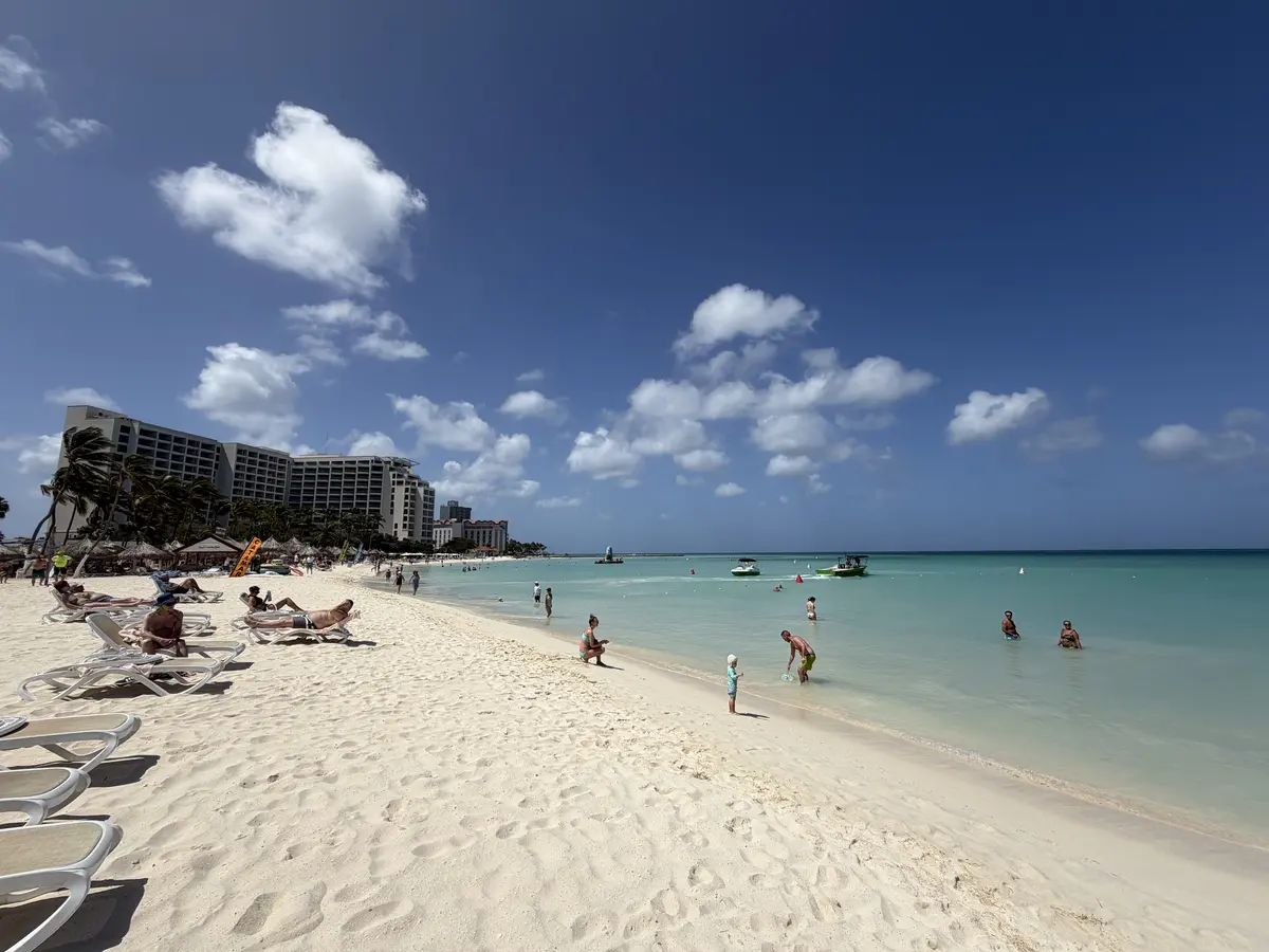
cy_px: 476
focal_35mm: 14
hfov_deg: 102.1
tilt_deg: +10.6
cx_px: 634
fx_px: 513
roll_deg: -0.6
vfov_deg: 85.7
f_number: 2.2
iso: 20
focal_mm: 2.22
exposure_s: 1/2237
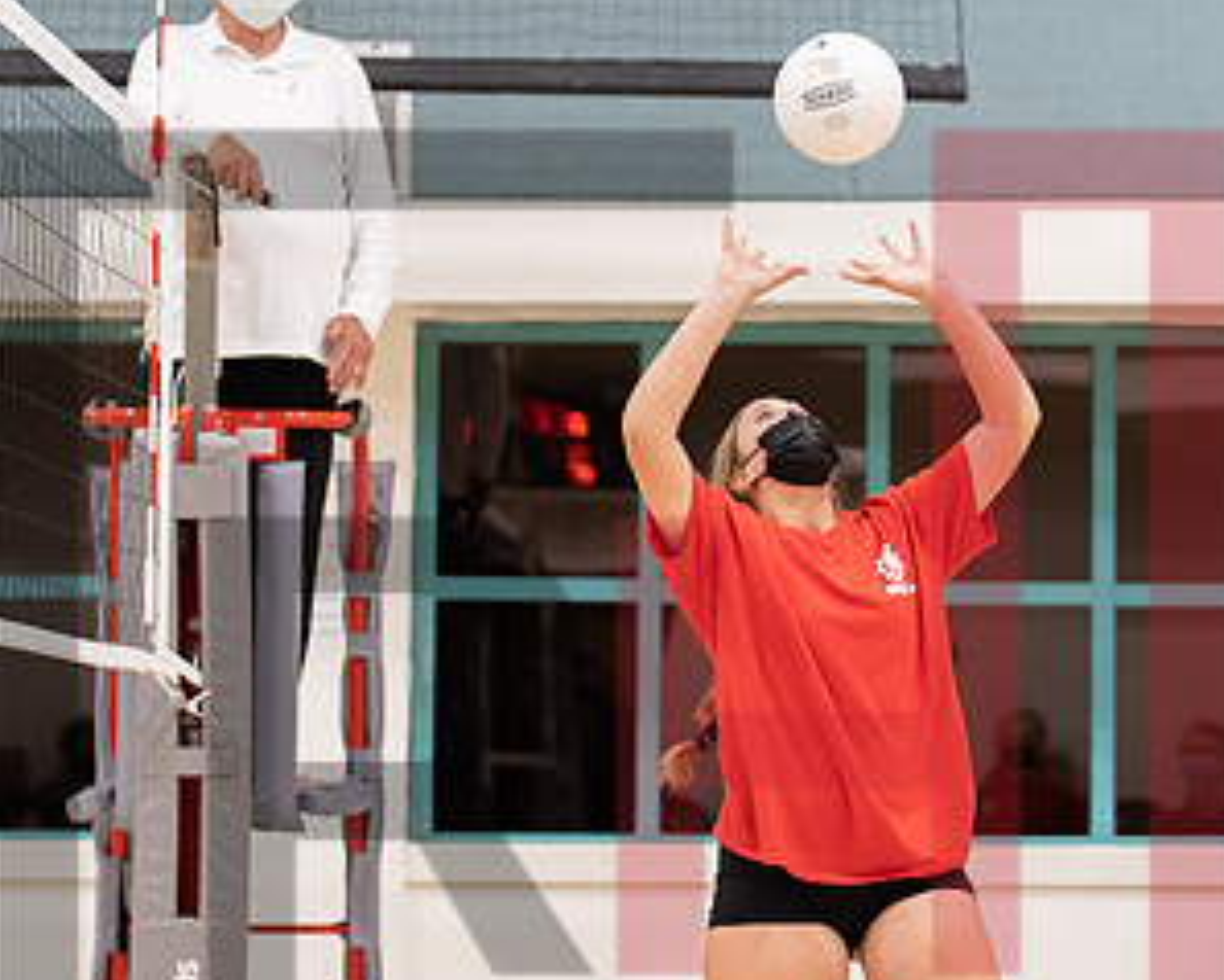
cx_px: 916
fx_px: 6670
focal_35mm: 184
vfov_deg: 8.4
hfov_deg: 10.5
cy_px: 315
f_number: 1.2
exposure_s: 1/1600
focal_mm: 50
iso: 1000
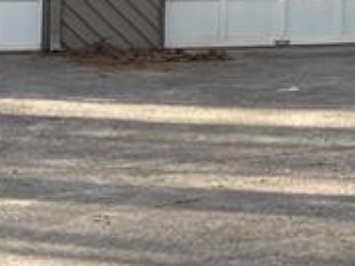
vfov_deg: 9.5
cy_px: -151
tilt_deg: +3.9
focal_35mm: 151
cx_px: 535
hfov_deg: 12.4
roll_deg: +0.4
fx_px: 1549
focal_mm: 5.1
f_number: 1.6
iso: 32
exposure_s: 1/307
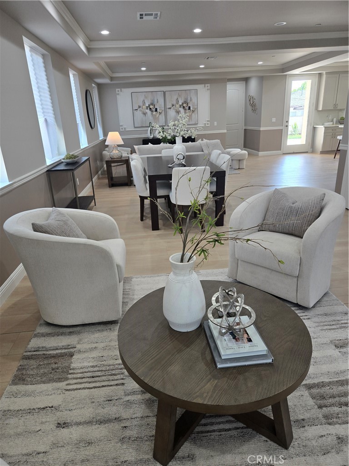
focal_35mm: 23
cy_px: 233
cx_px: 174
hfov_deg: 58.9
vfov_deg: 73.9
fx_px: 309
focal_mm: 5.4
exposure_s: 1/120
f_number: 1.8
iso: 80
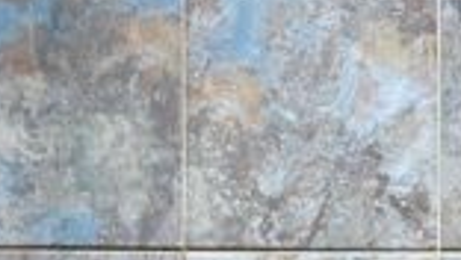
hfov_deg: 16.6
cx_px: 213
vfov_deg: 9.3
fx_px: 1578
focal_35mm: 129
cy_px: 313
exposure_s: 1/5
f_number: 5.6
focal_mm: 16
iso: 400
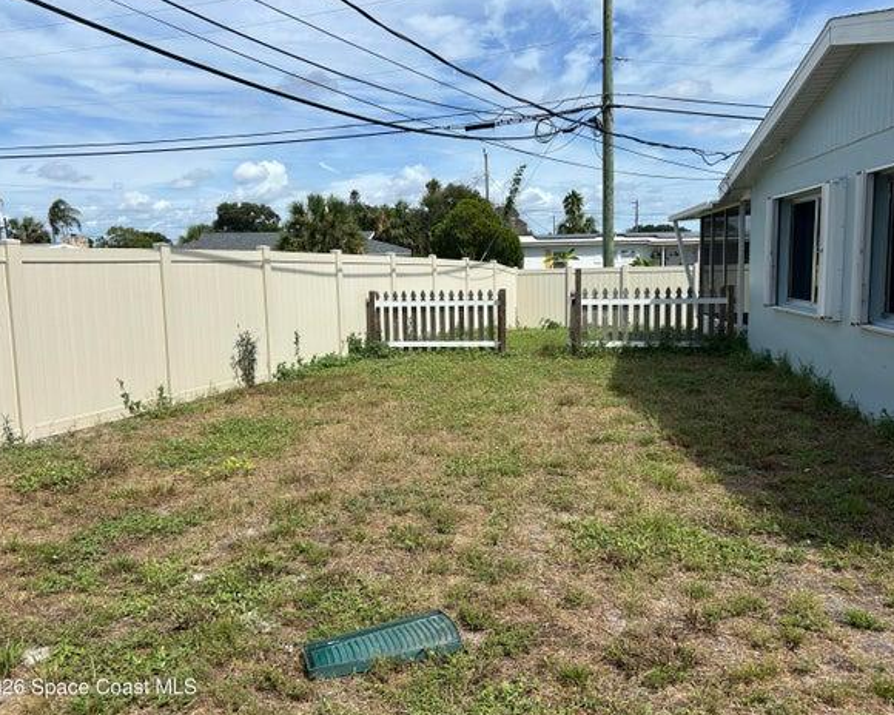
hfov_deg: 62.2
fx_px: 741
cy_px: 351
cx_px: 455
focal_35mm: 28
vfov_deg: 51.5
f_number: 1.5
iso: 50
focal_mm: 5.7
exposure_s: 1/4831
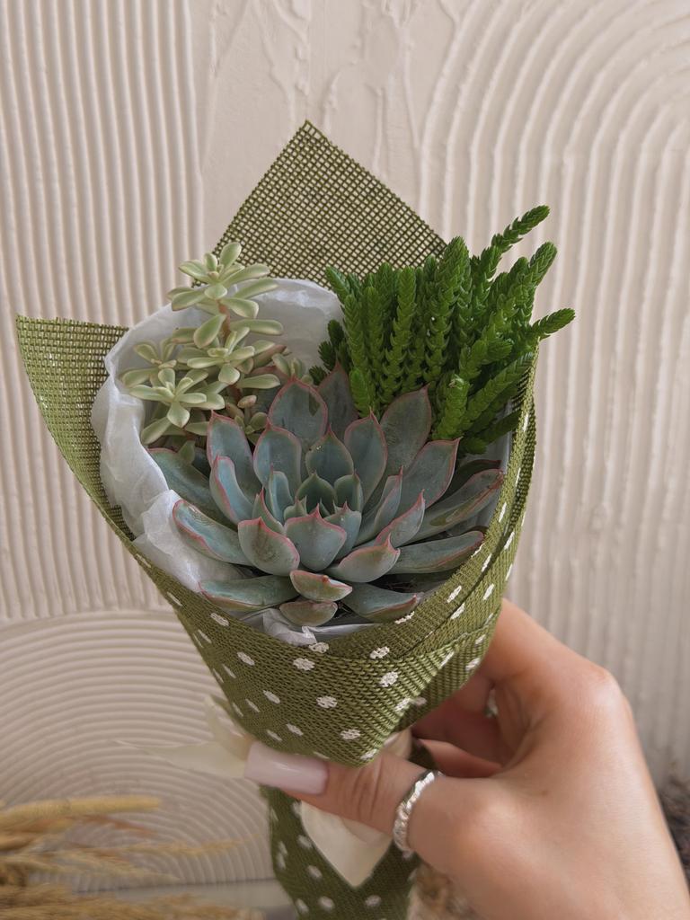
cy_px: 460
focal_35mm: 48
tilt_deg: -26.9
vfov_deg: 39.7
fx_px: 1276
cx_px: 345
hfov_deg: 30.3
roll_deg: +0.7
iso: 64
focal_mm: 6.76
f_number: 1.78
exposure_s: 1/328
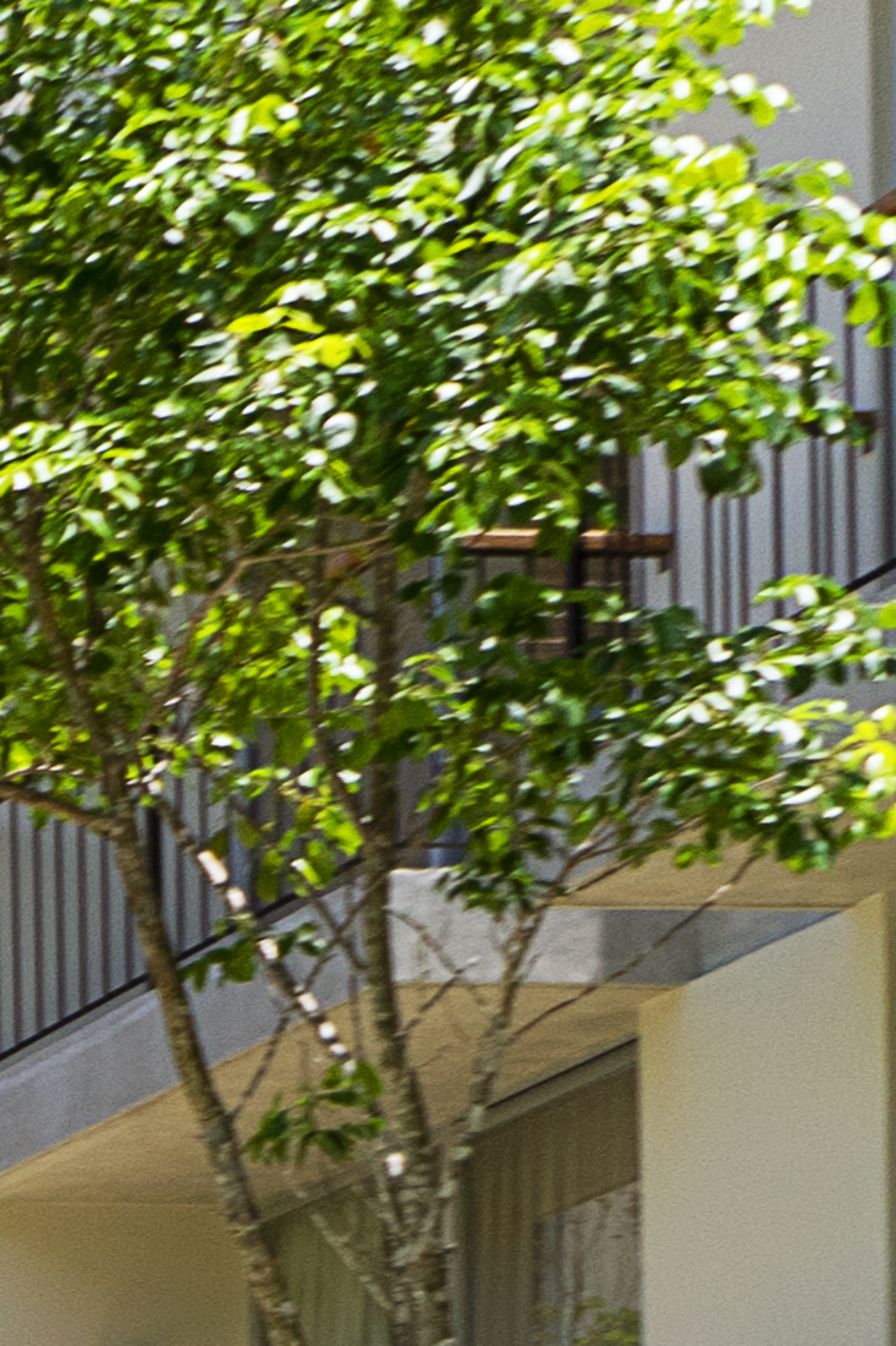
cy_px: 1448
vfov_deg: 13.2
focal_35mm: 153
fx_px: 5713
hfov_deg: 7.4
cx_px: -2199
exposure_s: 1/400
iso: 320
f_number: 9
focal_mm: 28
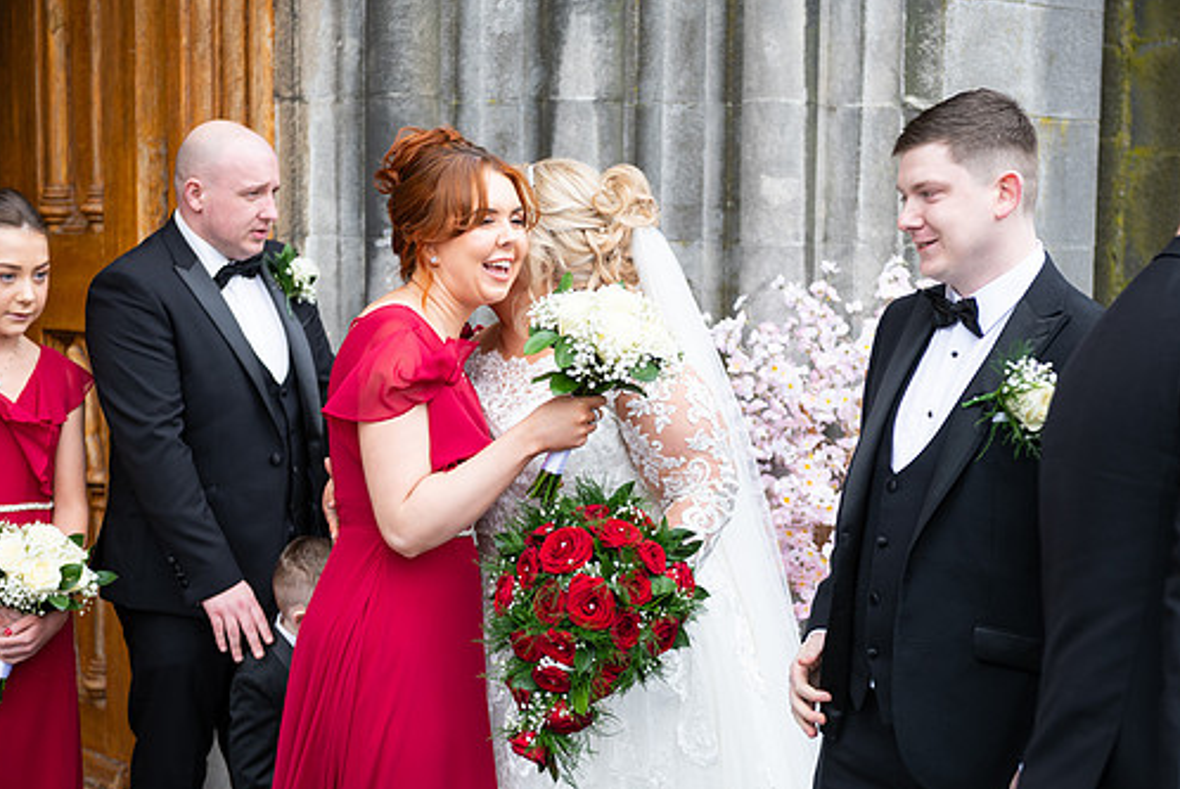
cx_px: 614
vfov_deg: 21.3
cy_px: 430
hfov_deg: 31.4
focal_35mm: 64
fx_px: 2100
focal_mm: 55
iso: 125
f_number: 3.5
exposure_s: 1/160
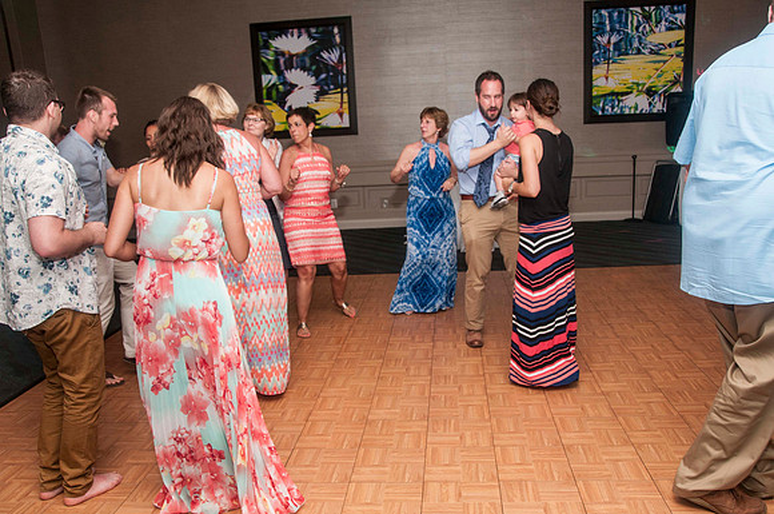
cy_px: 257
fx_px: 644
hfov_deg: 62.0
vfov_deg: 43.5
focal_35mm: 30
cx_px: 387
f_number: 5.6
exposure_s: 1/60
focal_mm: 20
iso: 400
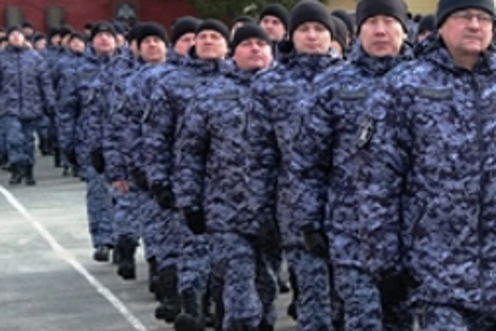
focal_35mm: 98
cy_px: 321
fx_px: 1350
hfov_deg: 18.6
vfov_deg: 13.8
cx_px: 729
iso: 160
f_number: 5.6
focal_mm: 22.3
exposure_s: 1/180
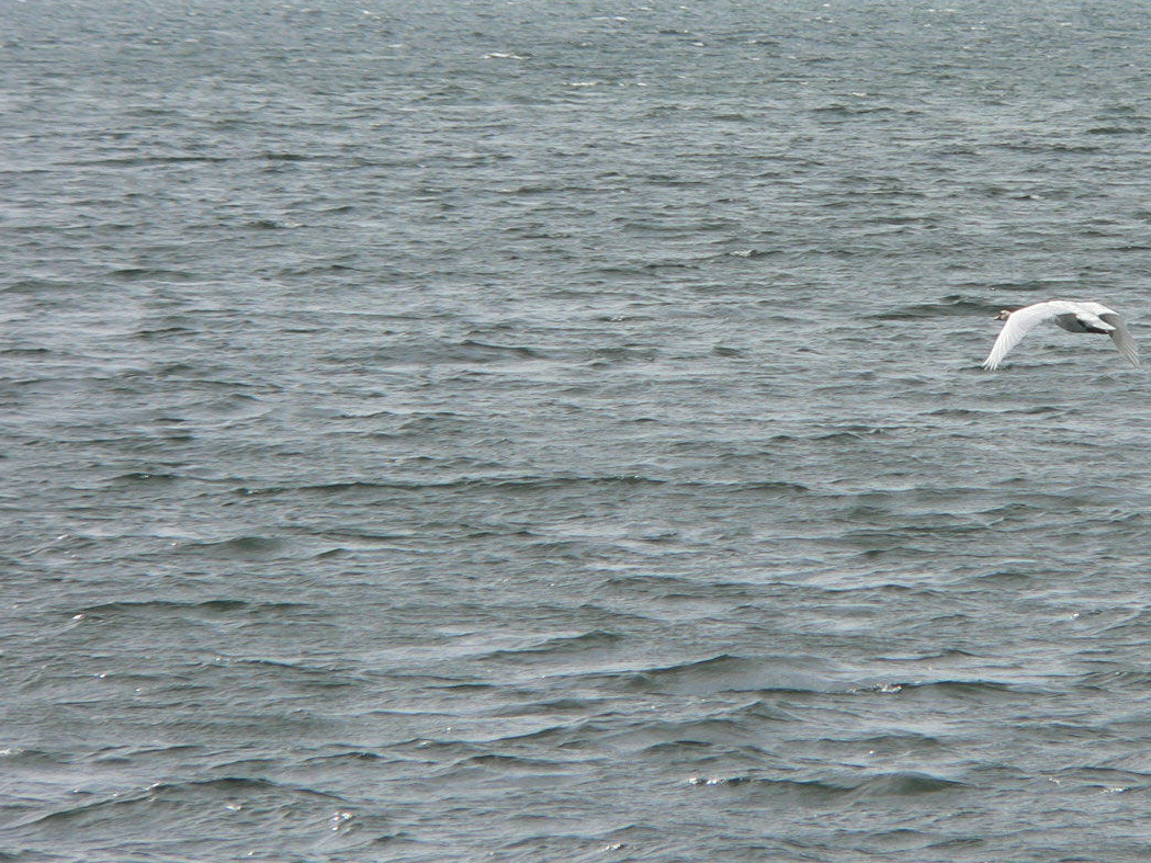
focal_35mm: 659
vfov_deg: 2.3
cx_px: 870
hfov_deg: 3.0
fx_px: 21915
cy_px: 295
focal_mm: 72
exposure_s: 1/500
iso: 80
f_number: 5.6
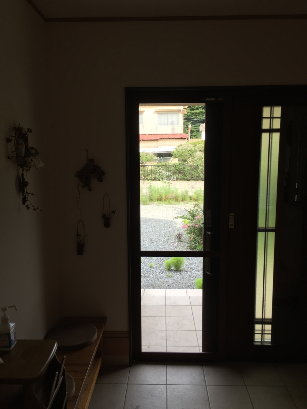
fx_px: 343
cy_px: 204
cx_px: 154
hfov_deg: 48.2
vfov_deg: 61.7
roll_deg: +1.1
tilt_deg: -8.6
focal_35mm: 29
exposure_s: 1/120
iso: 40
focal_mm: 4.15
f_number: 2.2
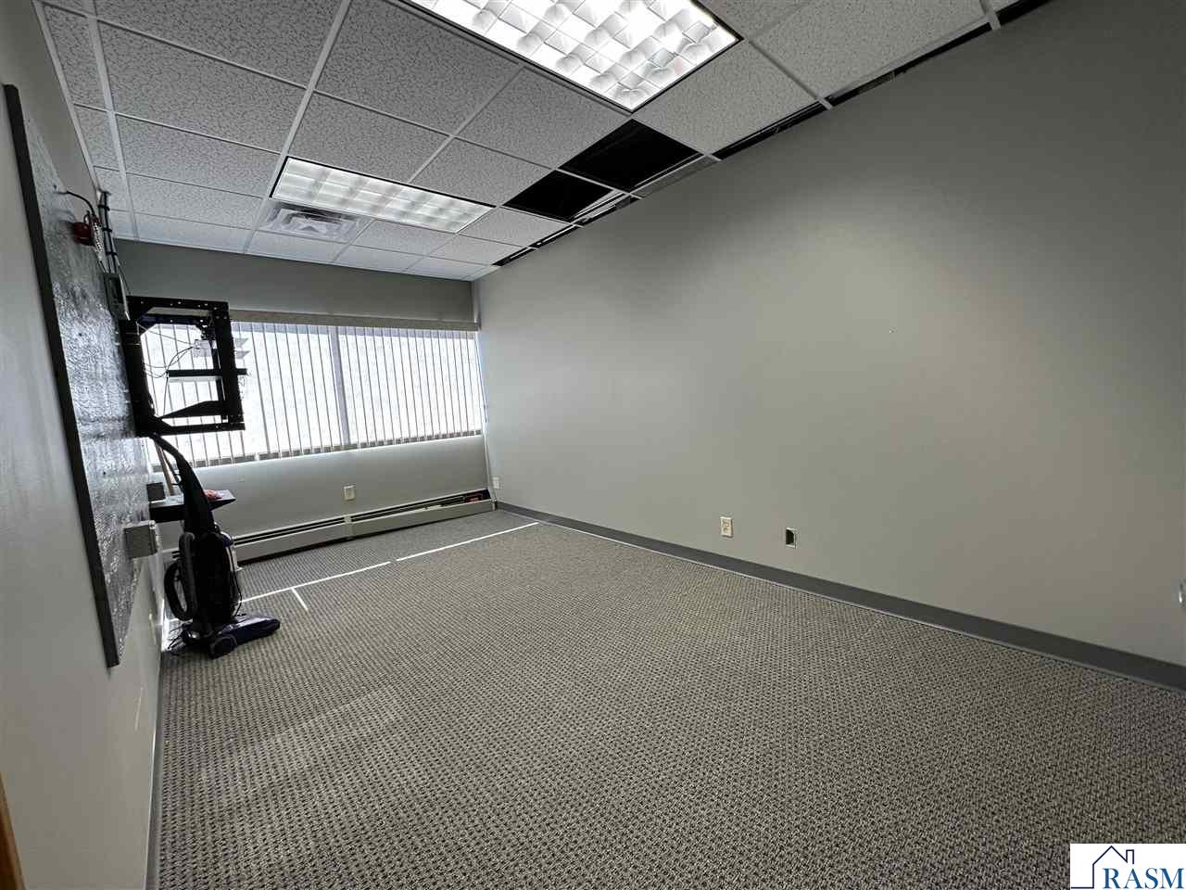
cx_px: 593
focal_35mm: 14
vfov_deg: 85.7
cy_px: 445
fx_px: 480
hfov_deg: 102.1
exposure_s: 1/120
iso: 80
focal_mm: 2.22
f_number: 2.2
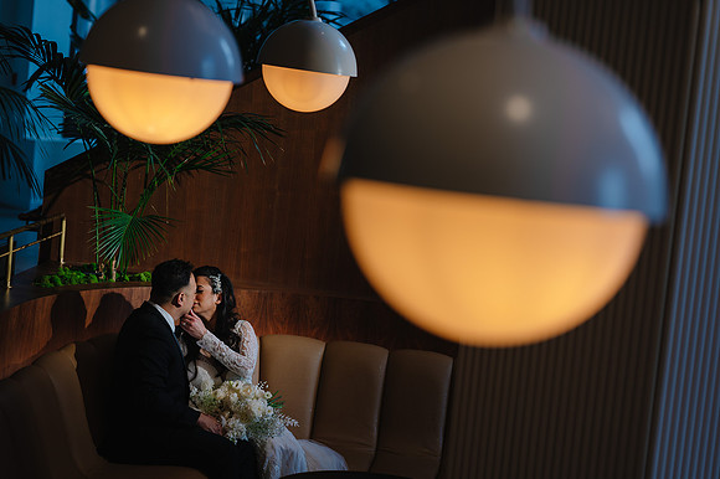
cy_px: 240
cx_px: 360
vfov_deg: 16.1
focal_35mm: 85
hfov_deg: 23.9
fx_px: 1699
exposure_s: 1/200
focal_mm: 85
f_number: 2.5
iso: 64
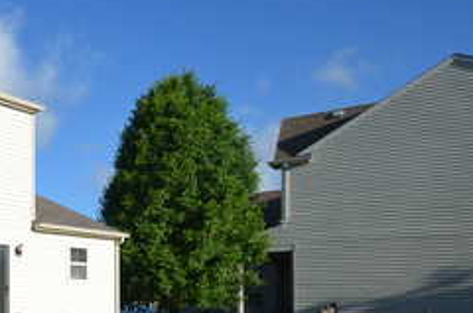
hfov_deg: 36.8
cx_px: -99
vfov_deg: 31.8
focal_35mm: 40
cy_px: 278
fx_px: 525
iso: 110
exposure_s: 1/250
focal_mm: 10
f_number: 8
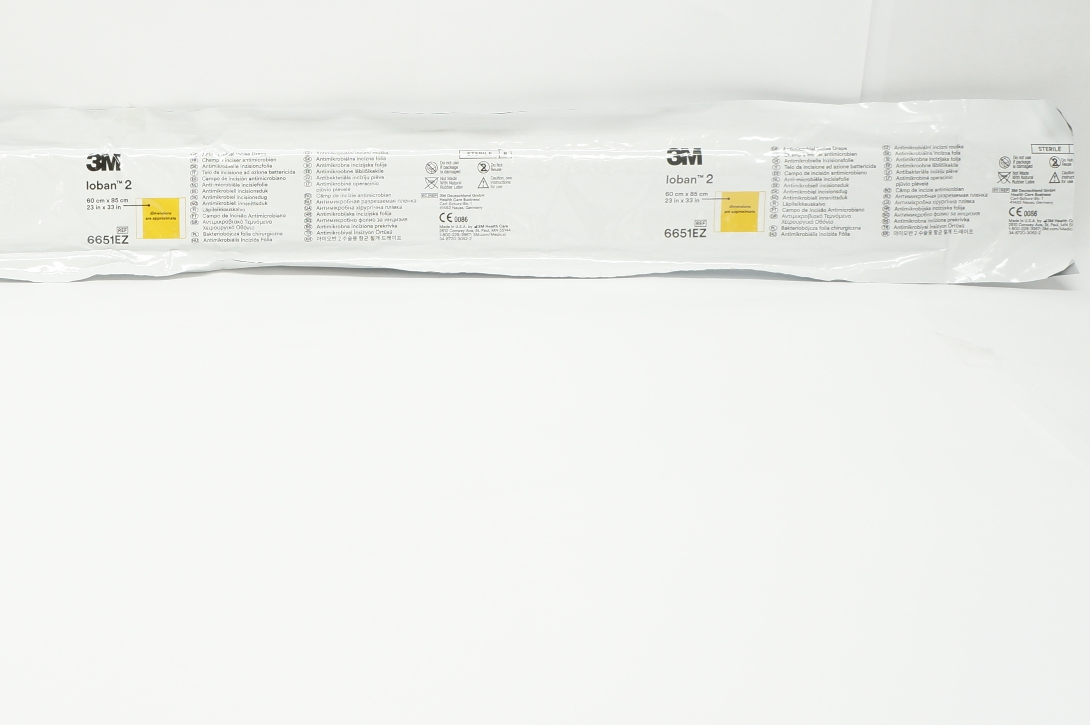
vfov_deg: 26.7
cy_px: 208
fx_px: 1512
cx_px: 149
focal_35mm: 50
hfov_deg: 37.5
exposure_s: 1/40
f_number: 7.1
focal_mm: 18
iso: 400
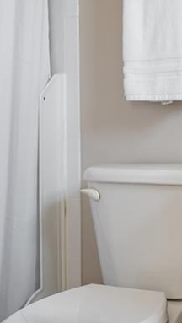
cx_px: 208
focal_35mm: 70
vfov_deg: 30.1
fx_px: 599
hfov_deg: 16.7
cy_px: 145
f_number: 3.5
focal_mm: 16
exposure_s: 1/30
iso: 800
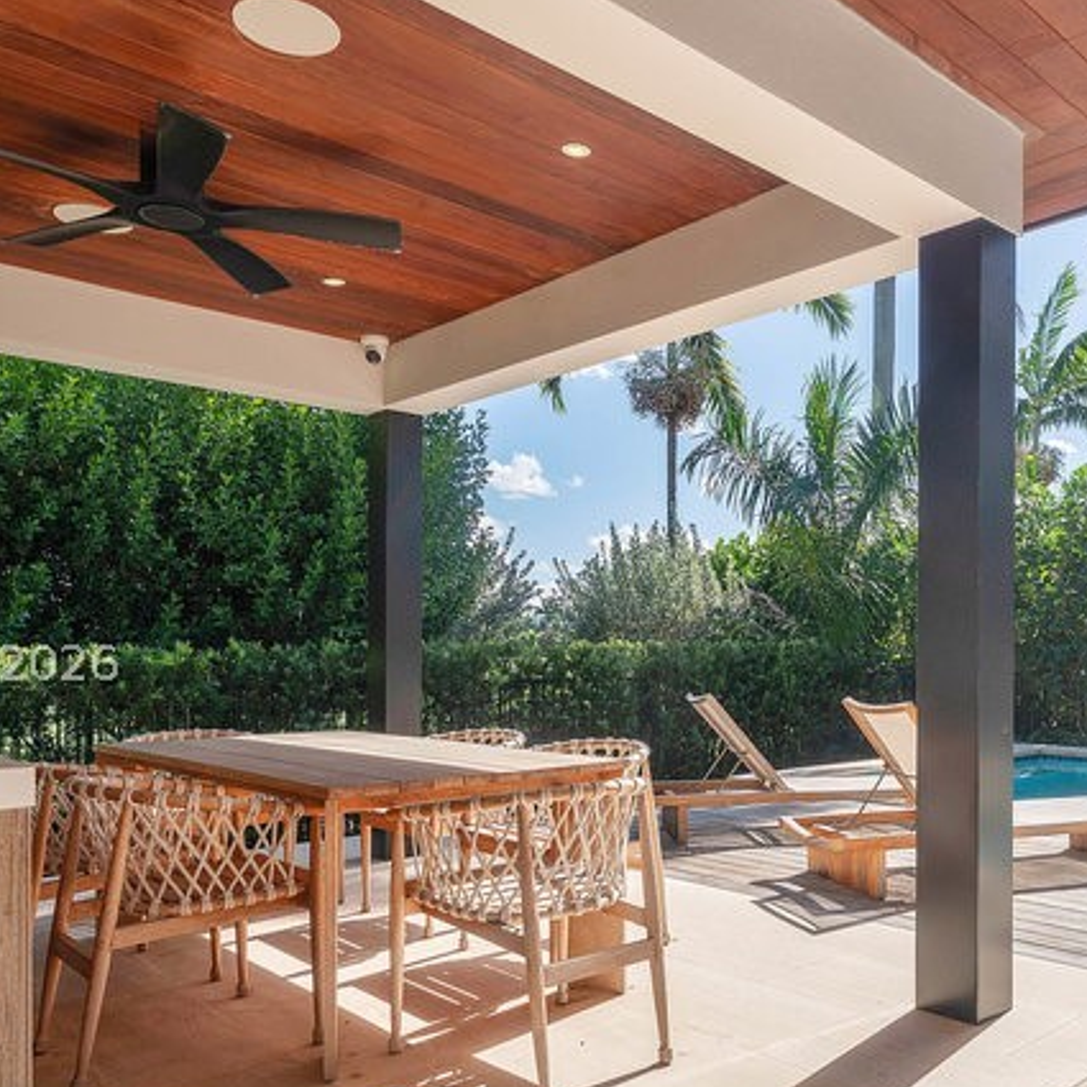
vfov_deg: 56.8
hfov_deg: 56.4
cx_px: 703
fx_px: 995
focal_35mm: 28
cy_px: 664
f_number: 8
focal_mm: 14
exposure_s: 1/250
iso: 100
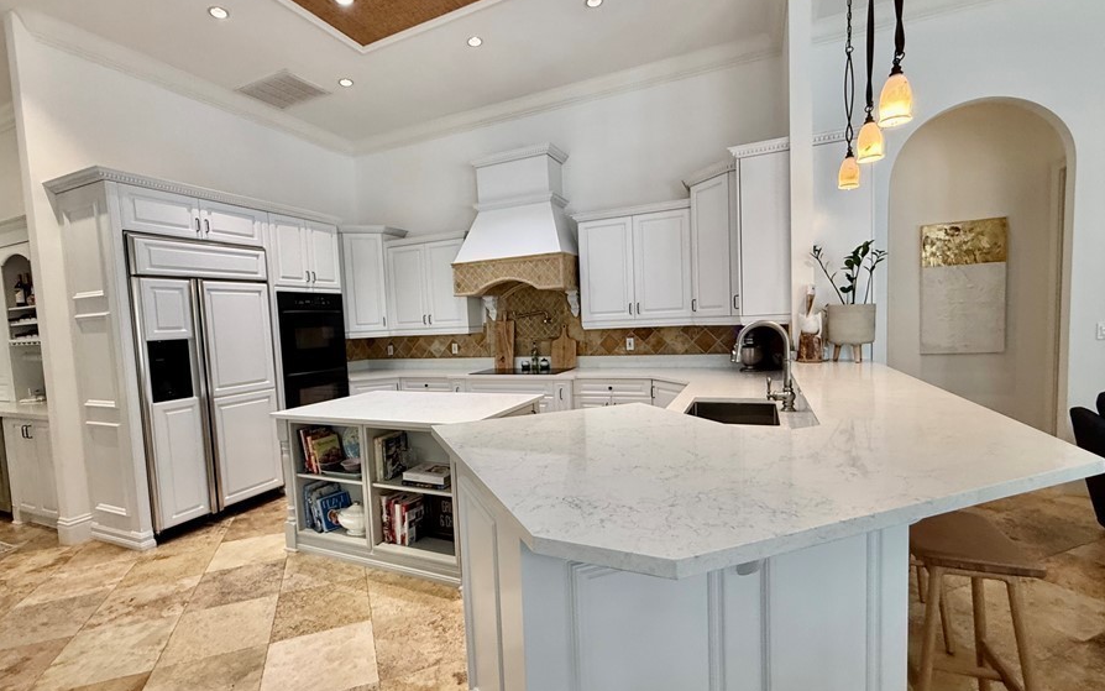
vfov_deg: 68.0
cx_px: 512
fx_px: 512
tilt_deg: -4.4
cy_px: 358
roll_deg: +3.3
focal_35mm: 17
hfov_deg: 94.2
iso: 200
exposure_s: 1/60
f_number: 2.2
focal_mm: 2.22
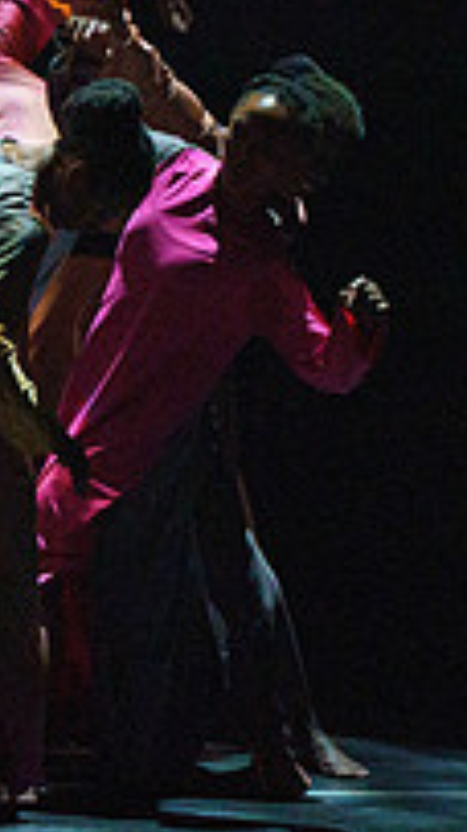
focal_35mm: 921
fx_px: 20300
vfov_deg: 2.3
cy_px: -77
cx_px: -516
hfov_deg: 1.3
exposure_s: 1/250
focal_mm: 256
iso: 6400
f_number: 5.6
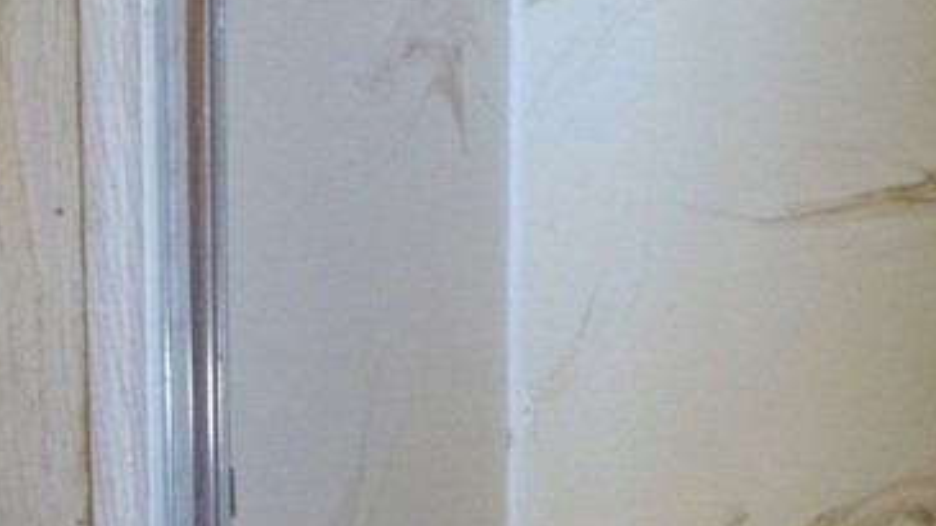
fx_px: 2506
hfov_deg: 21.1
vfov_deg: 11.8
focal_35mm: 101
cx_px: 328
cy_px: -21
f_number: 2.8
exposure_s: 1/30
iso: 320
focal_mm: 5.85
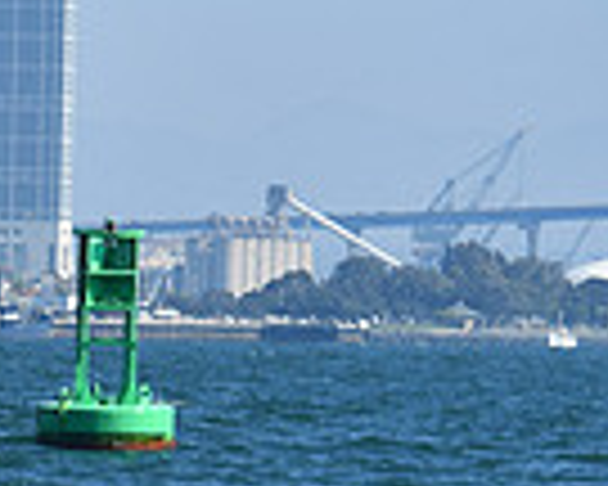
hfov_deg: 2.7
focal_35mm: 704
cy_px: 542
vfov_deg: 2.2
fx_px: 12668
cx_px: -676
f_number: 9
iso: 100
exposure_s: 1/320
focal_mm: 116
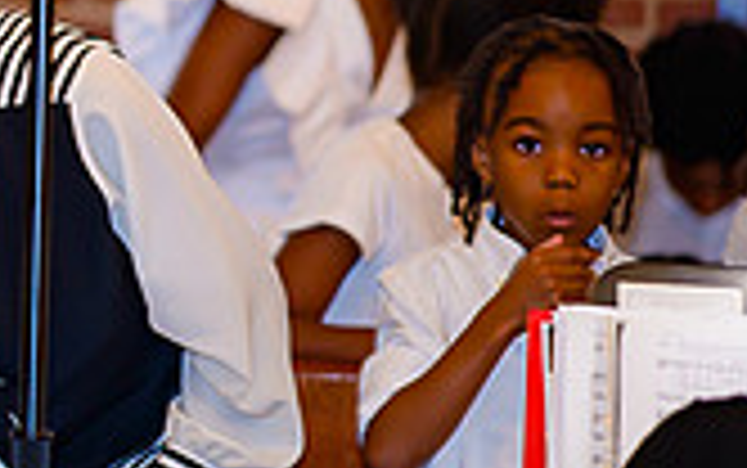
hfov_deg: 5.6
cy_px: -173
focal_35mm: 373
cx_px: -495
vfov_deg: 3.5
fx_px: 7599
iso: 250
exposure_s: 1/125
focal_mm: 105
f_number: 1.4
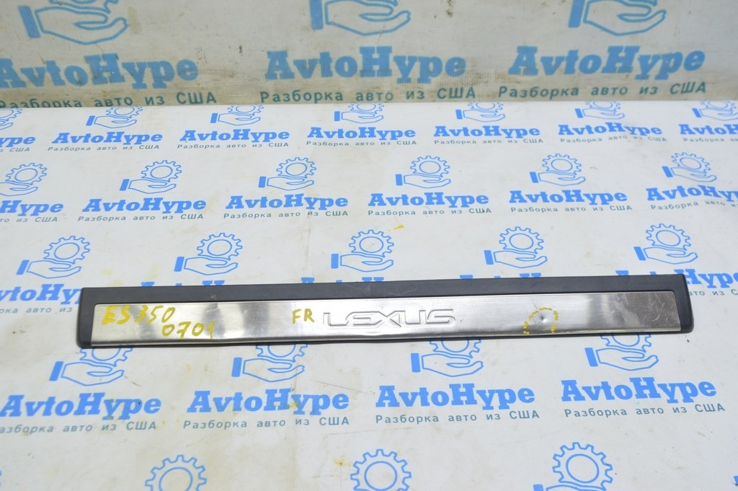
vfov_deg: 38.3
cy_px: 246
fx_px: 707
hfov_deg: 55.1
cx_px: 369
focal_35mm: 34
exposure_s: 1/20
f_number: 5.6
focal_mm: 23
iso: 400
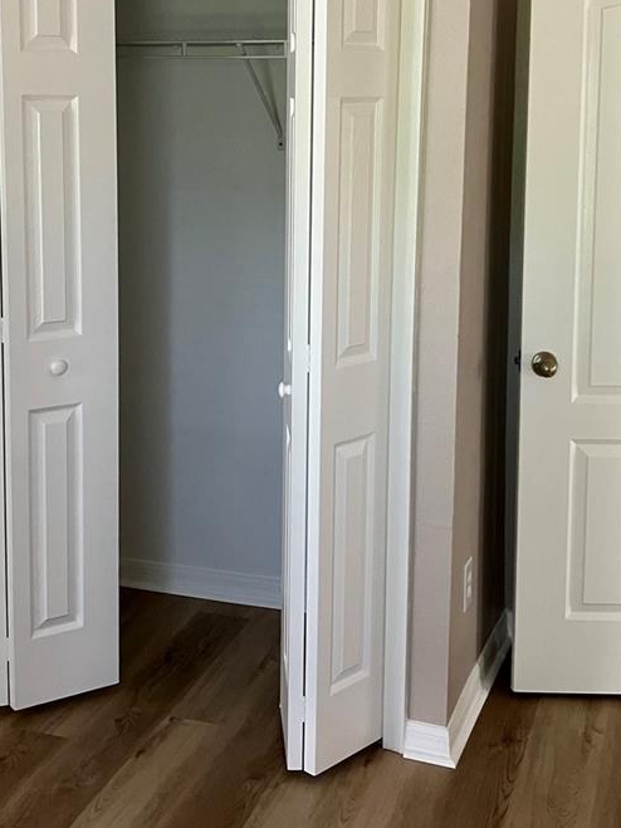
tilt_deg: -7.9
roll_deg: -0.1
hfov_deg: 28.5
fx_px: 1220
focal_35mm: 51
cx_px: 277
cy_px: 294
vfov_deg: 37.2
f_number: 1.8
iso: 250
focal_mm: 3.99
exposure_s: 1/60
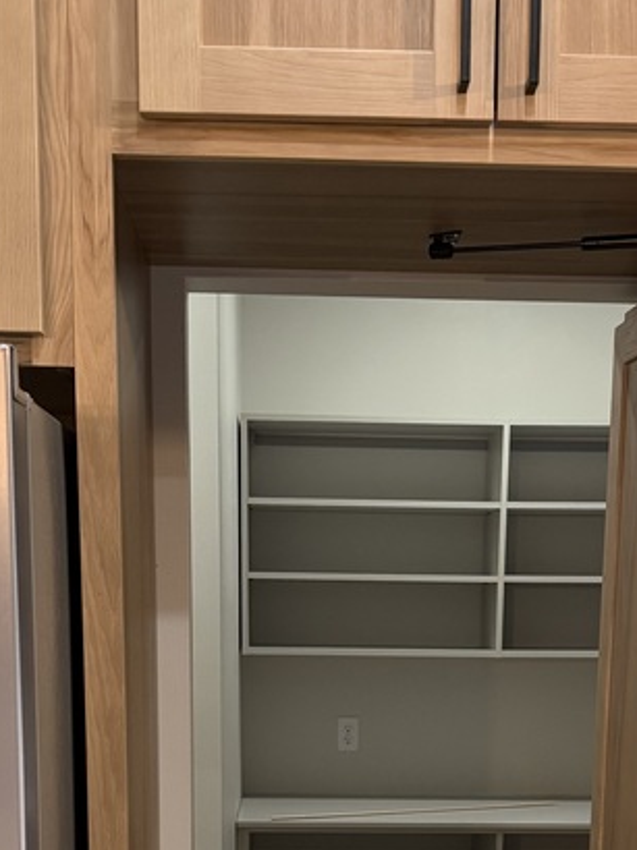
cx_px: 371
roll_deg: -2.4
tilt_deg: -9.7
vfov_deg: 29.7
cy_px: 875
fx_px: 1474
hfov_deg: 24.4
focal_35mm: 60
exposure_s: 1/120
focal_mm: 6.76
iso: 320
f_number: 1.78
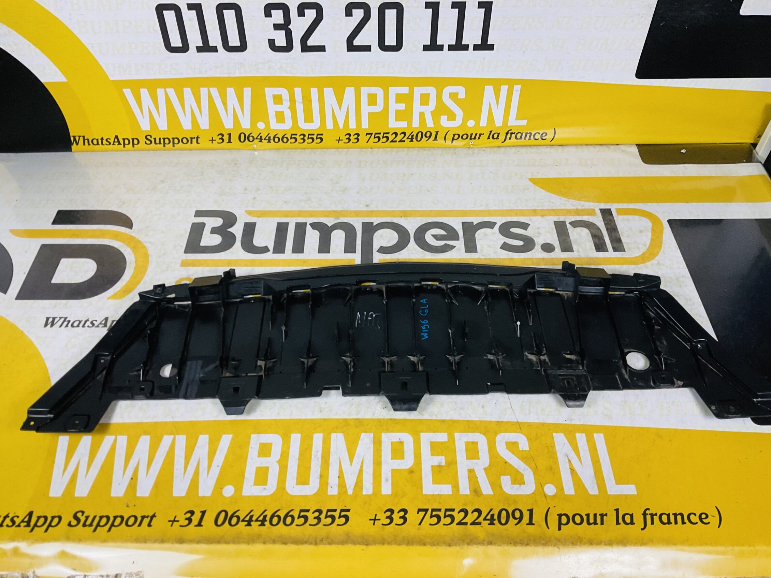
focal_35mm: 29
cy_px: 289
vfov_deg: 48.2
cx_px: 386
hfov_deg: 61.7
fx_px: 646
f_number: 1.8
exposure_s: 1/50
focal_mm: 3
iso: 64
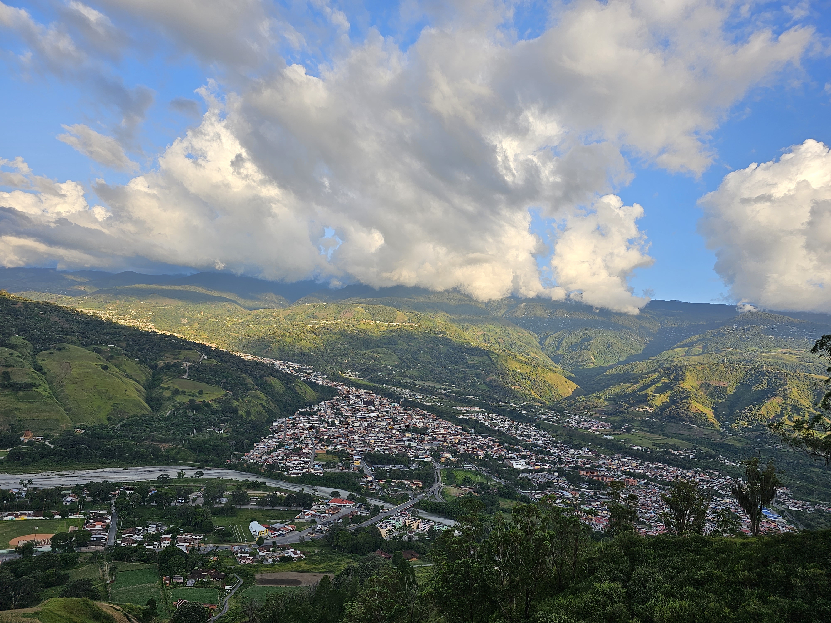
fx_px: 552
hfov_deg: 73.9
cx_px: 416
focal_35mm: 23
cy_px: 312
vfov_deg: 58.9
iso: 10
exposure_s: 1/336
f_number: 1.7
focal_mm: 6.3
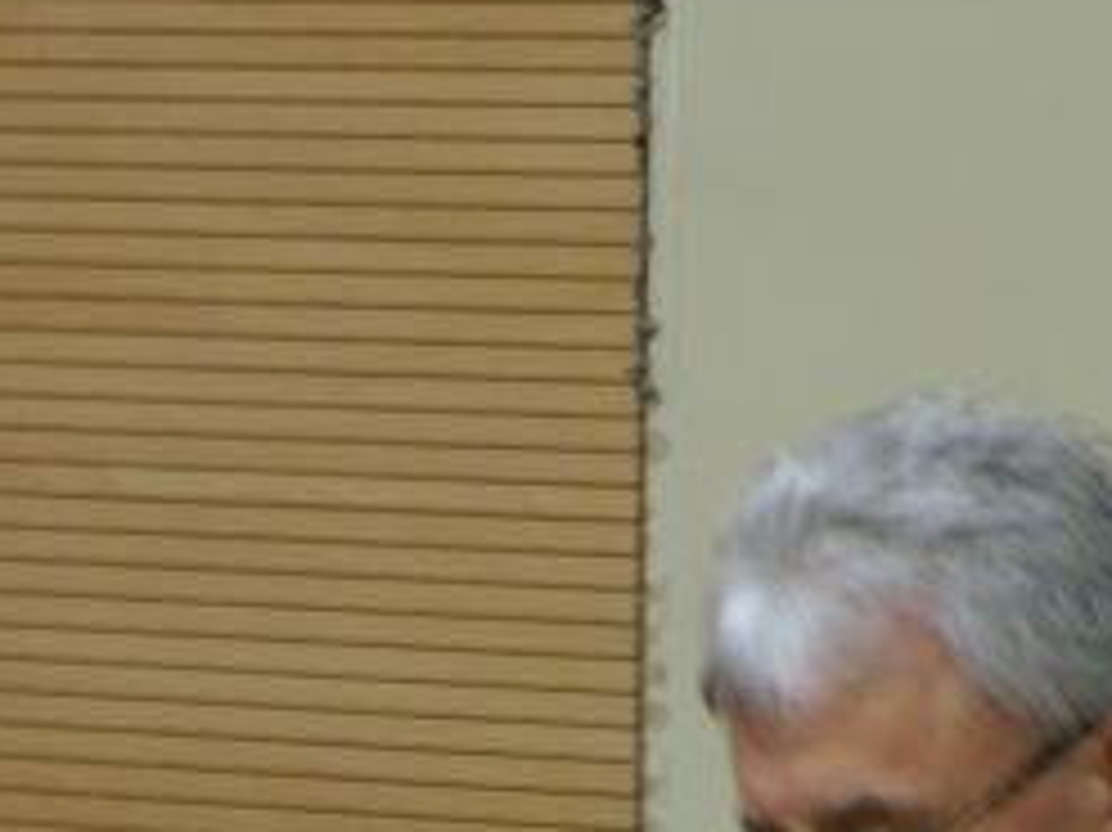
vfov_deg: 1.6
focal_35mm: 936
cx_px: 486
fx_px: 30053
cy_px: 998
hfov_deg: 2.1
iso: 400
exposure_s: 1/6
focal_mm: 200
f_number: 6.3
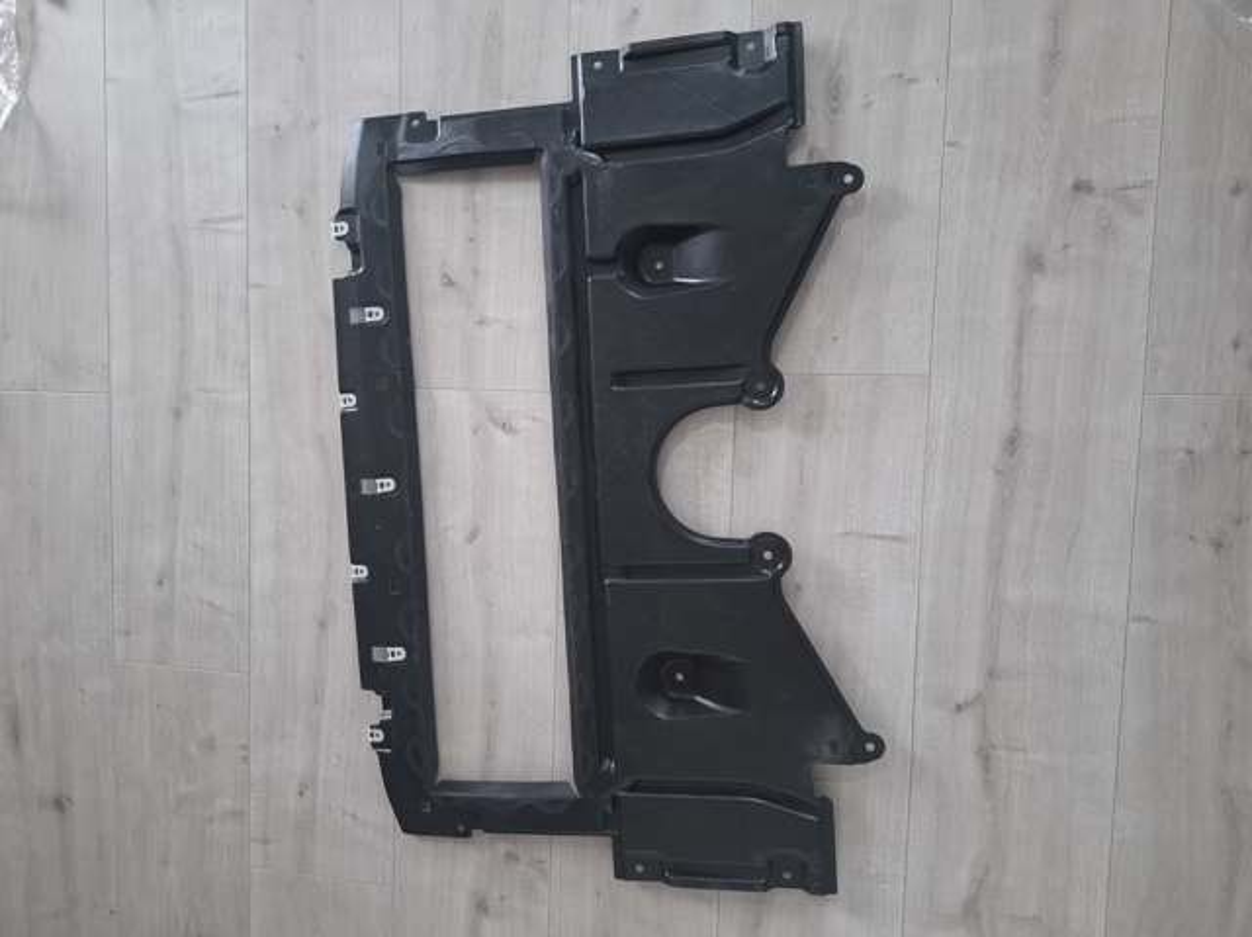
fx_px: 831
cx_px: 626
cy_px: 468
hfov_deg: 74.0
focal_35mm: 23
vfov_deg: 58.8
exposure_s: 1/40
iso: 250
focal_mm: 5.54
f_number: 1.8
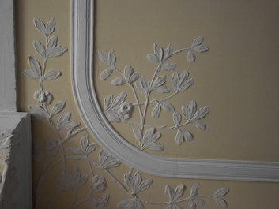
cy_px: 104
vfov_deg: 29.7
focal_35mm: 49
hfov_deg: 38.9
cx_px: 147
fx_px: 395
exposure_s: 1/320
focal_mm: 30
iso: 3200
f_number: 4.2
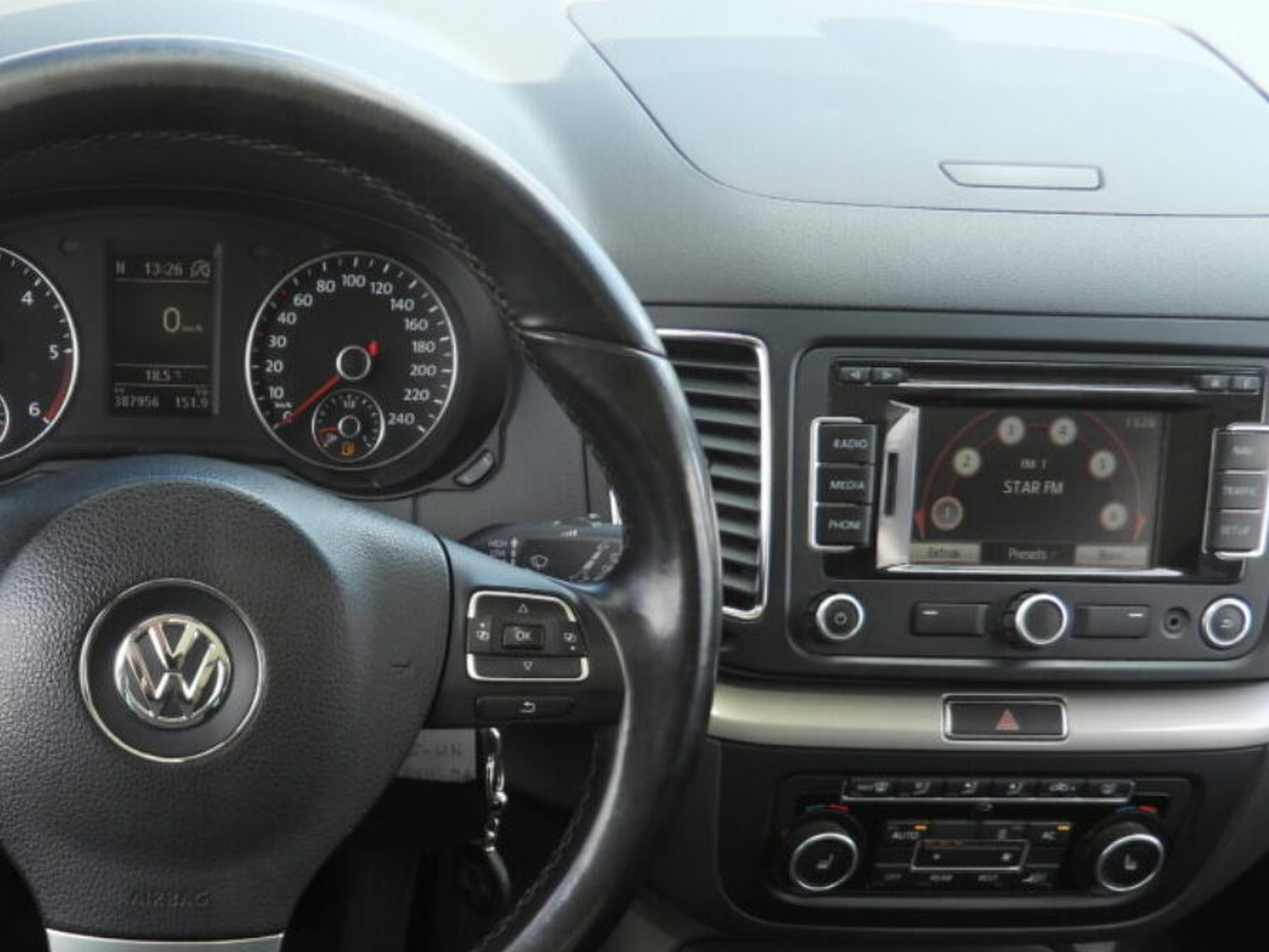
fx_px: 1577
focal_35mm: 43
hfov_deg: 41.4
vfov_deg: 32.2
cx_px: 206
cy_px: 836
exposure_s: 1/40
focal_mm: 4.3
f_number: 2.8
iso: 100
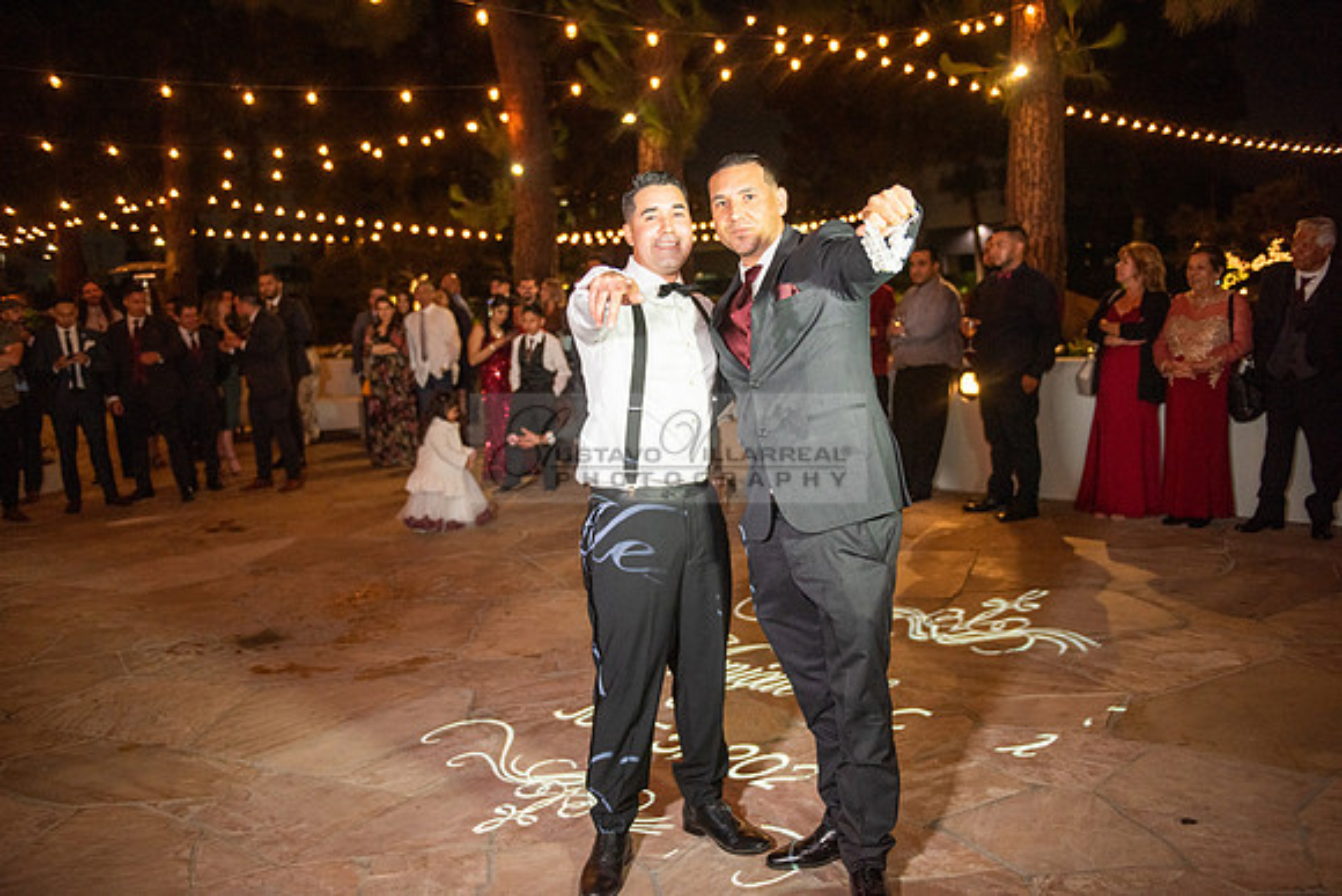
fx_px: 1193
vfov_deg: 41.1
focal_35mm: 32
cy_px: 448
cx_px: 671
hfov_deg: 58.7
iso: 1250
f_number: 2.8
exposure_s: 1/125
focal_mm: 32
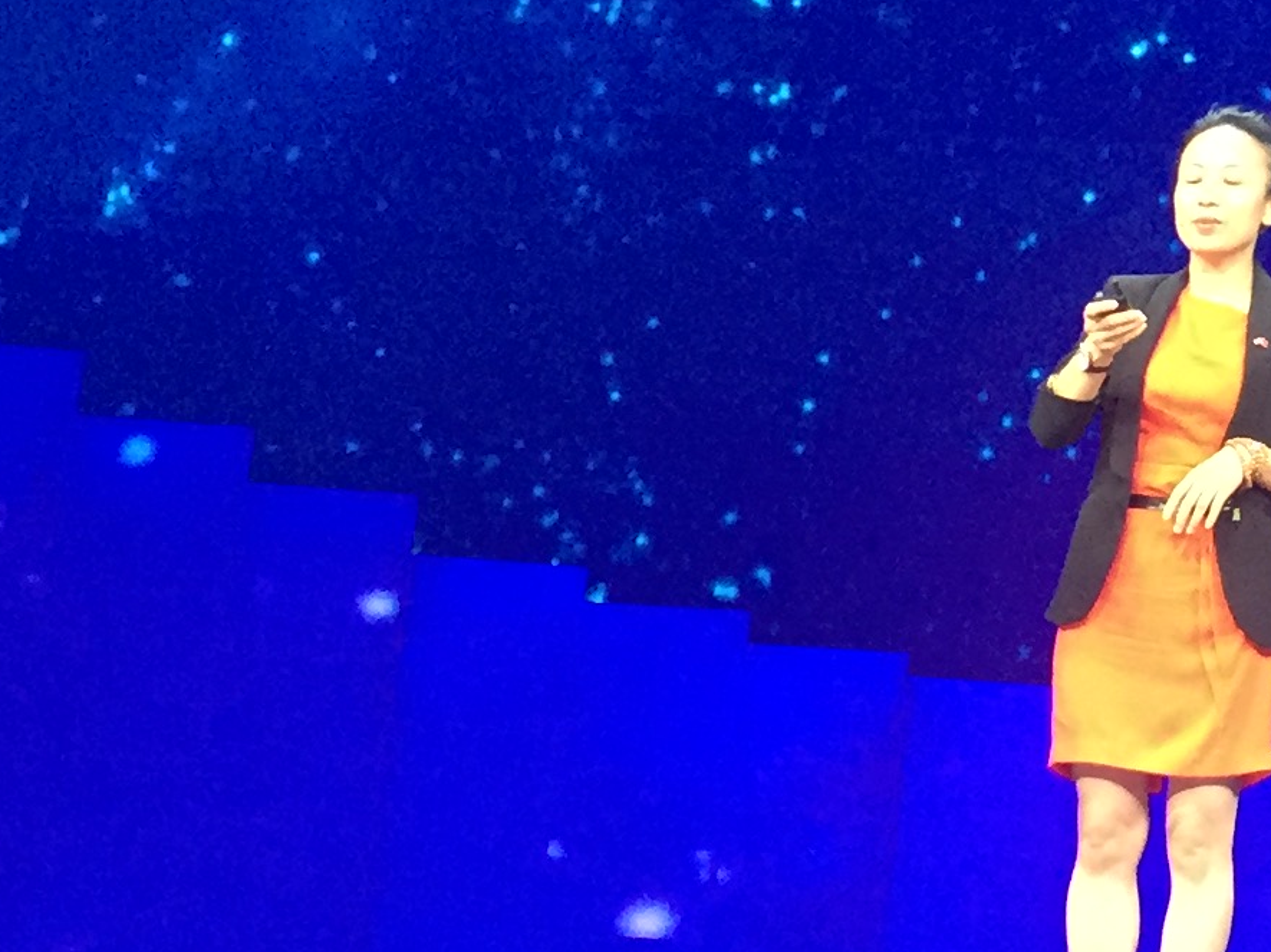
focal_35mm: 107
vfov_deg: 13.6
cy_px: 26
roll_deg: -5.4
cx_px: 1748
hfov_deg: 17.1
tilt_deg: +12.5
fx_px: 3927
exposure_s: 1/33
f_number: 2.2
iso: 250
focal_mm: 4.15
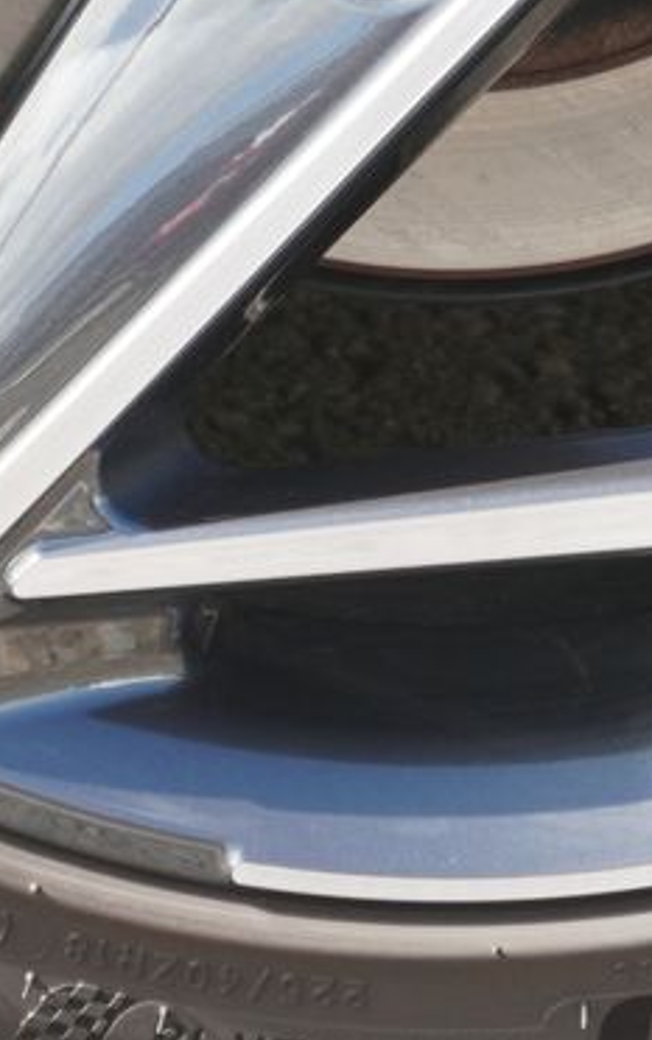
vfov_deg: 8.9
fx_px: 6529
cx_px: 534
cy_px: -436
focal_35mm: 230
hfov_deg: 5.7
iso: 100
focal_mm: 28
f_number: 5
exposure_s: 1/60
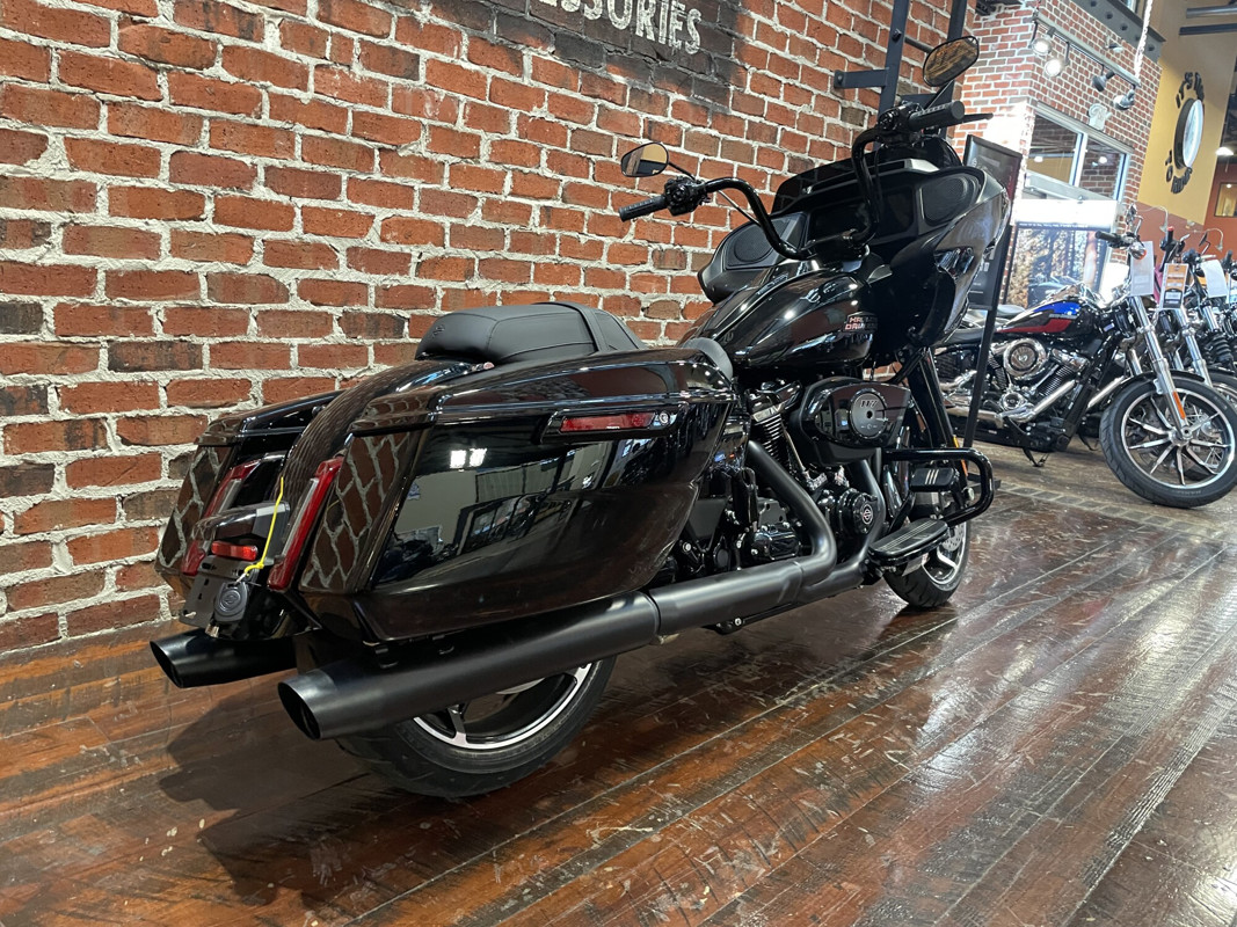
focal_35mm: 26
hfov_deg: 67.3
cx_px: 618
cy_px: 464
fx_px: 929
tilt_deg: -9.1
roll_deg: -5.6
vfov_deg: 53.1
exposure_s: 1/60
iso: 400
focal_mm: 4.2
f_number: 1.6
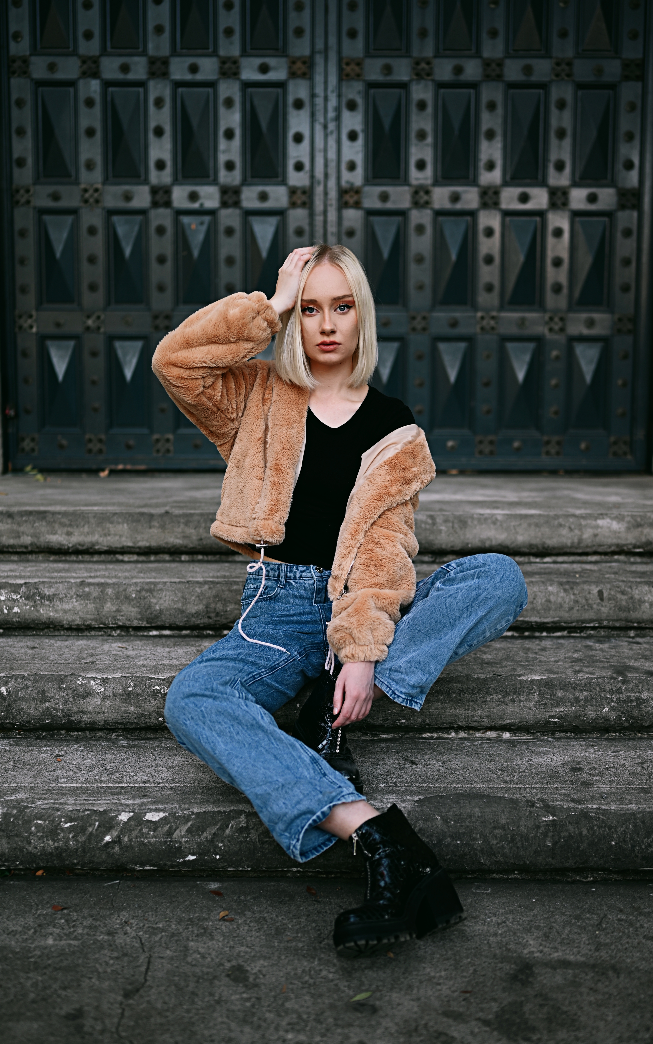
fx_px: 1025
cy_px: 520
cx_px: 331
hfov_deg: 35.3
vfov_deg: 54.0
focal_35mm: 36
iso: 100
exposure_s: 1/160
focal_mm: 35
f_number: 1.8
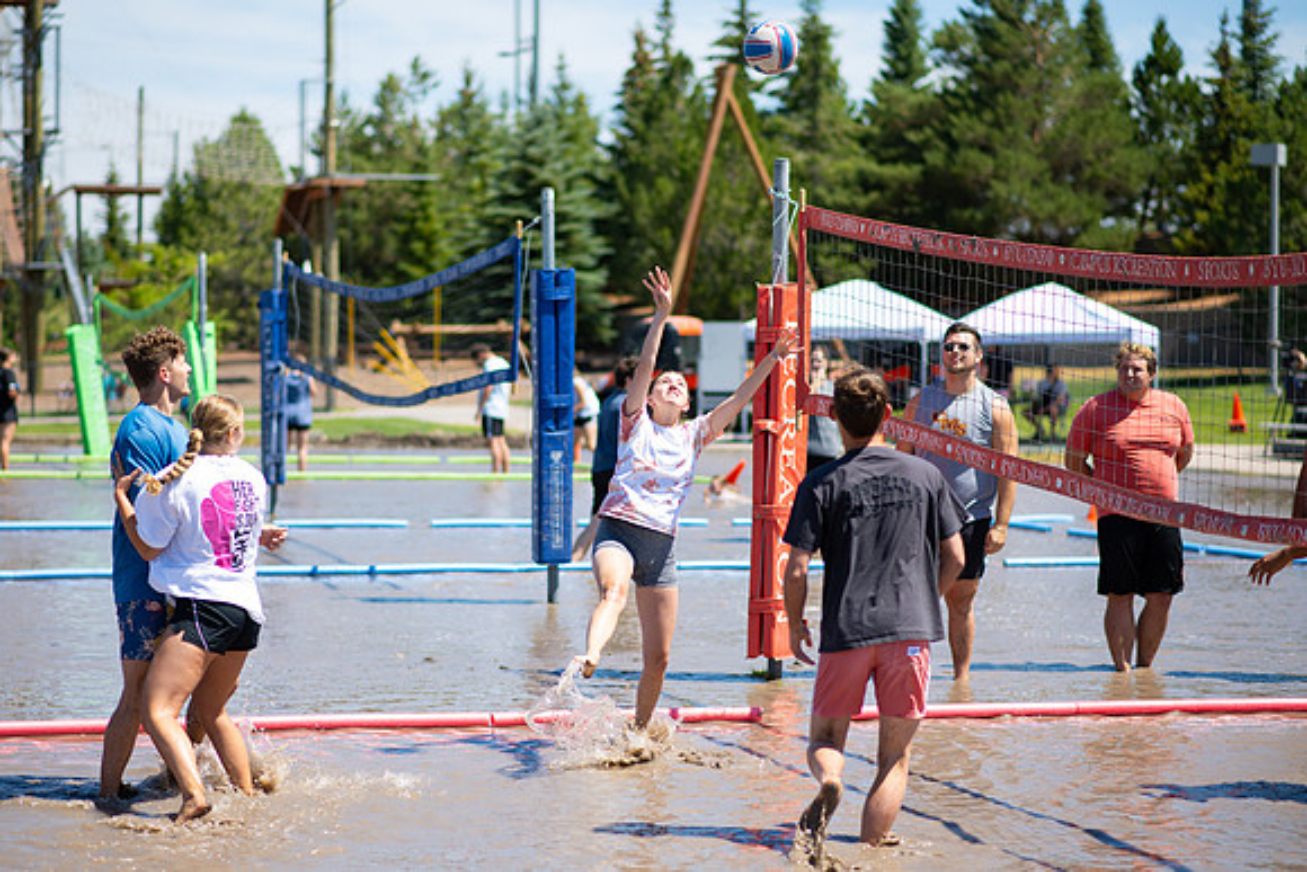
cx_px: 623
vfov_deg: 15.1
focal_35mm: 91
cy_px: 440
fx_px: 3300
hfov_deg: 22.4
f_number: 1.8
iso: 80
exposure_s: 1/2000
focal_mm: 85
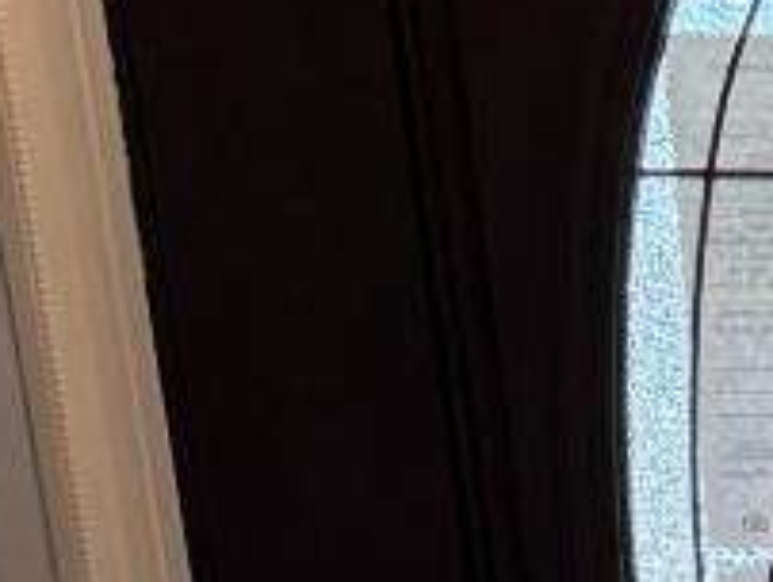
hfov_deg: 8.9
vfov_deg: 6.9
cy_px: 1824
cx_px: 2082
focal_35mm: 193
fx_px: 4315
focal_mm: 5.96
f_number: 1.6
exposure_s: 1/136
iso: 64
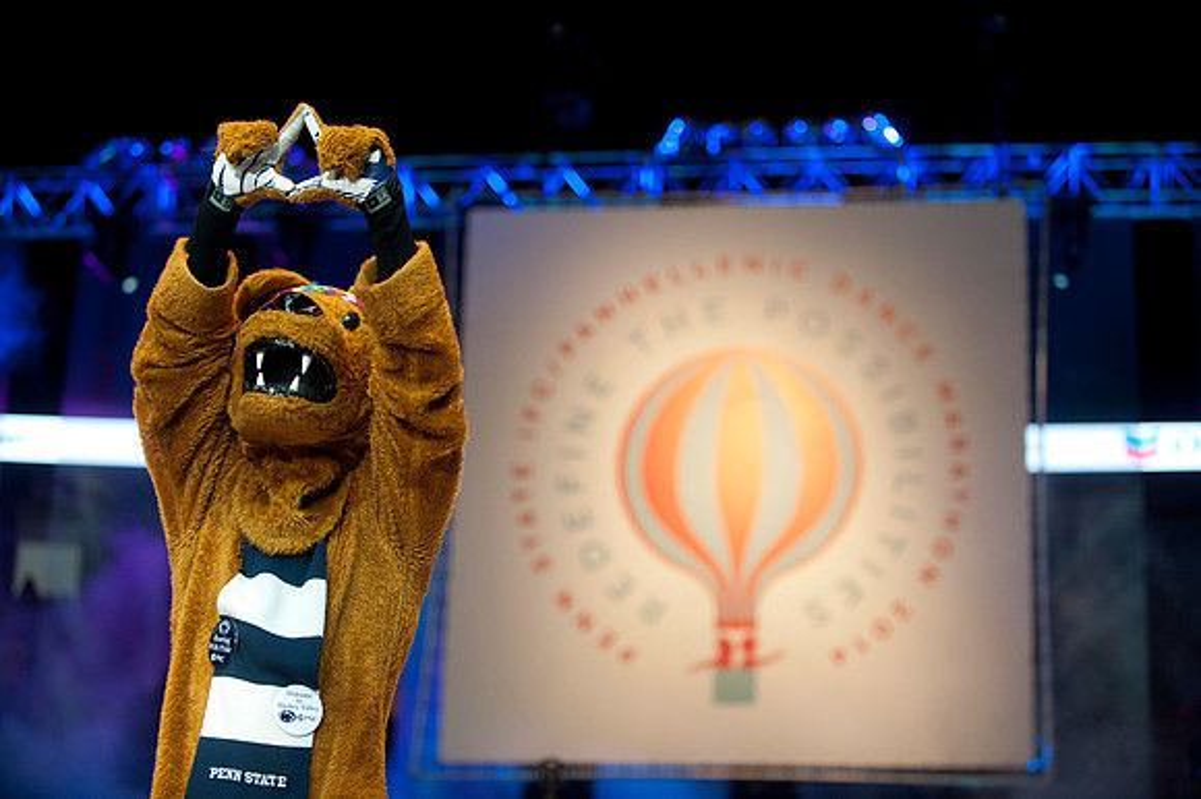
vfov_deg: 17.0
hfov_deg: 25.4
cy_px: 400
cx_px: 600
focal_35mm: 80
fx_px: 2667
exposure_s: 1/640
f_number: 2.8
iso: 1600
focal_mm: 80
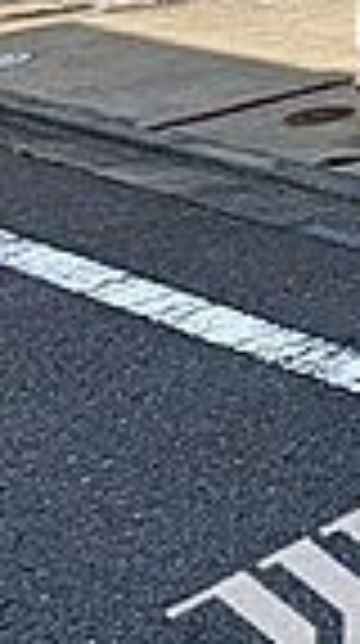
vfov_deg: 28.0
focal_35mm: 64
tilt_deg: -0.1
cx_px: 986
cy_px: -162
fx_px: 1091
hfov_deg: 12.3
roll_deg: -1.2
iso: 50
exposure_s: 1/1094
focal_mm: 2.22
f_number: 2.2
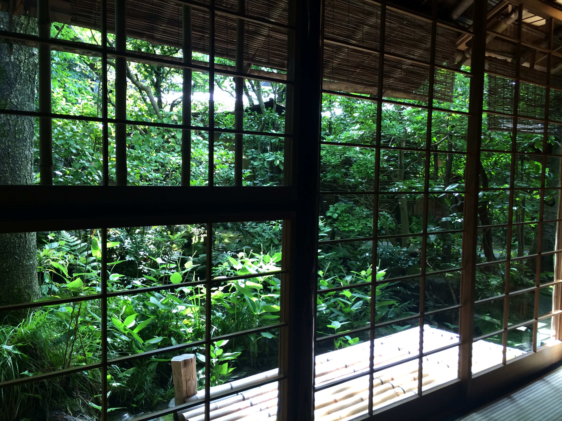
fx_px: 471
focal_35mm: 29
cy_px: 210
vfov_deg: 48.2
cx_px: 281
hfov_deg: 61.7
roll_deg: -0.3
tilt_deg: -3.2
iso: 32
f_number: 2.2
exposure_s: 1/40
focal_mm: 4.15
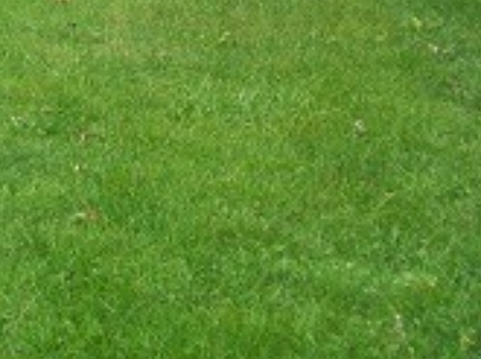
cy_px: -269
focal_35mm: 140
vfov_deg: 10.0
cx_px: -204
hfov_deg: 13.4
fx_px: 1941
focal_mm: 6
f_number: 2.7
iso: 64
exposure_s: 1/250
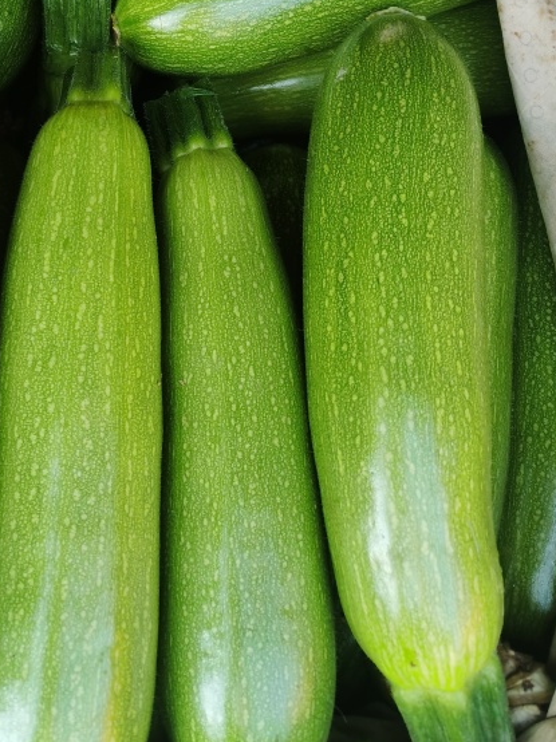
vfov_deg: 34.1
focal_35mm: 52
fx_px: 1114
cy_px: 31
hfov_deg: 27.3
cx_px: 86
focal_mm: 5.58
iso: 50
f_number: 1.8
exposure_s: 1/140
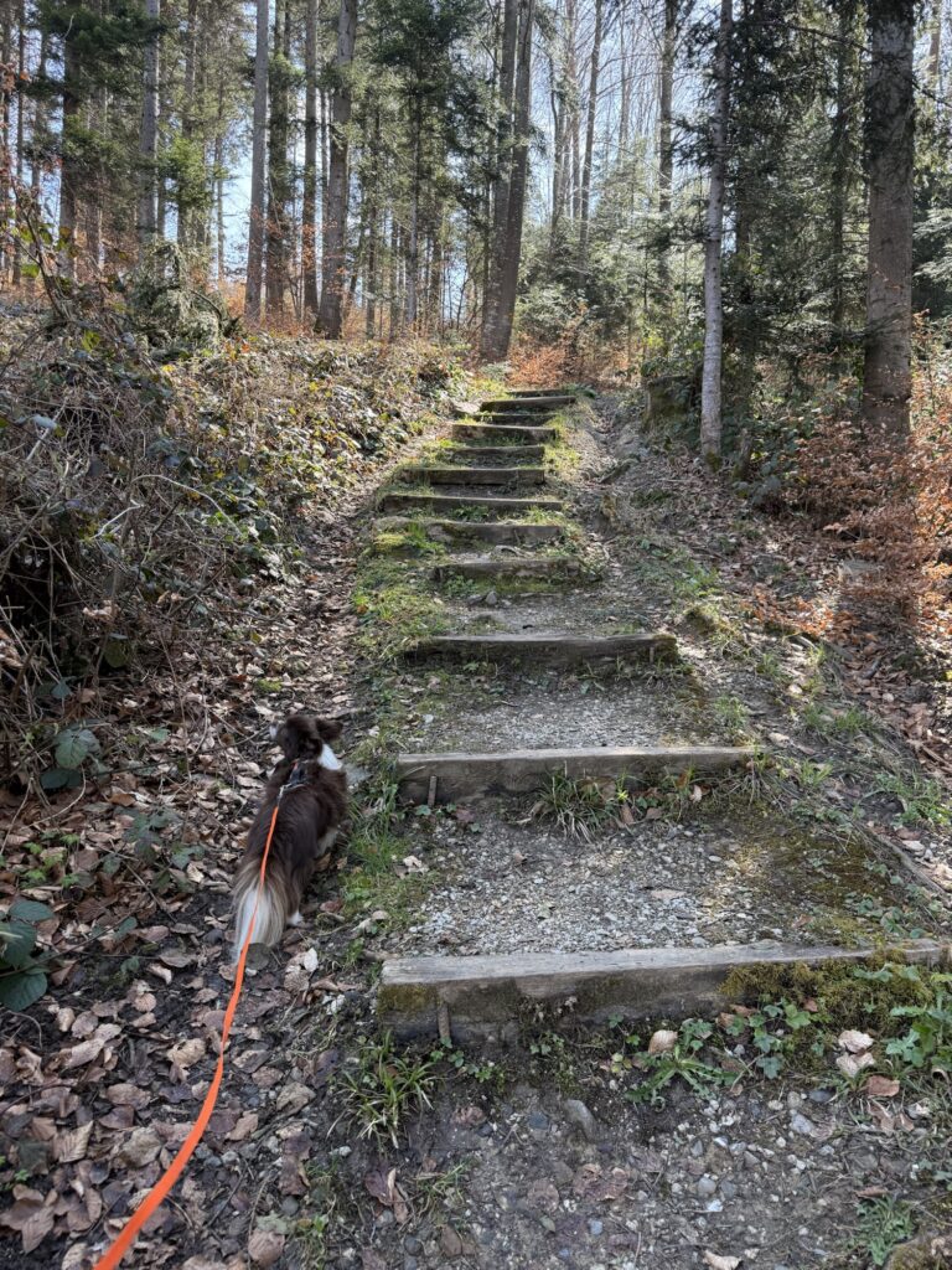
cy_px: 635
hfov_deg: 56.8
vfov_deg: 71.6
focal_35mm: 24
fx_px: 880
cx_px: 476
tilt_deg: +1.7
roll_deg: -2.1
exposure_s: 1/296
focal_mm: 6.76
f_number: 1.78
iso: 100
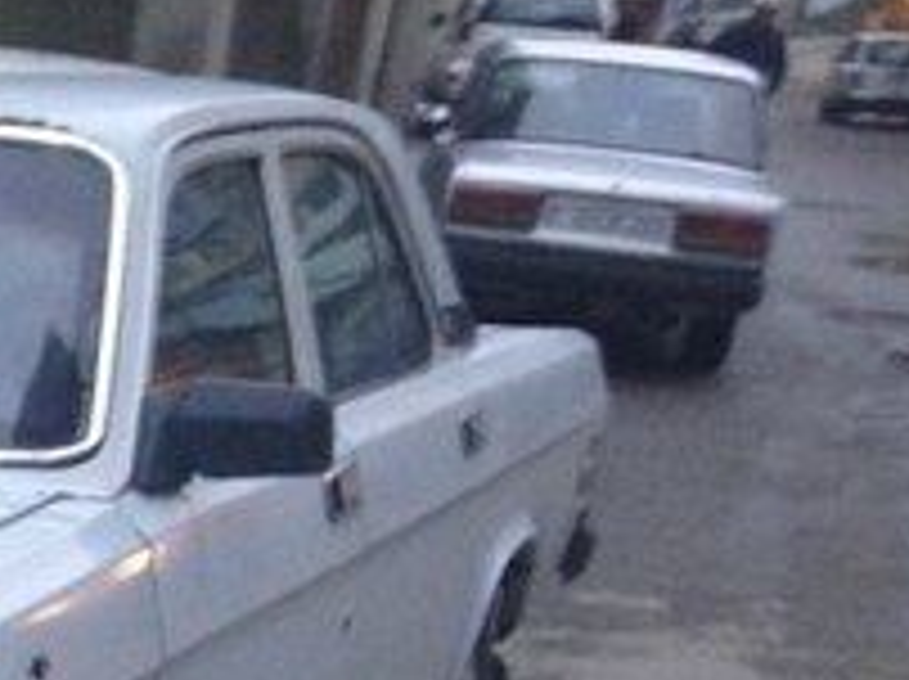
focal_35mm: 108
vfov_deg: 13.0
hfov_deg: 16.3
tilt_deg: -22.5
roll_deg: -2.8
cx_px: -536
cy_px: 984
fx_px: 2833
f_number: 2.4
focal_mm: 4.12
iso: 125
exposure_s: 1/20
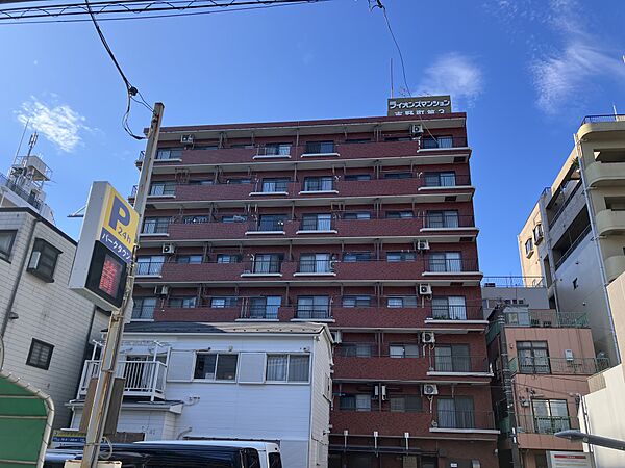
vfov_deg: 49.7
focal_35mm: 28
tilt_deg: +25.1
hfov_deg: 63.4
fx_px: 506
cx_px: 312
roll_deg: -2.8
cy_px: 234
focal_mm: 3.99
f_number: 1.8
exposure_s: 1/747
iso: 32
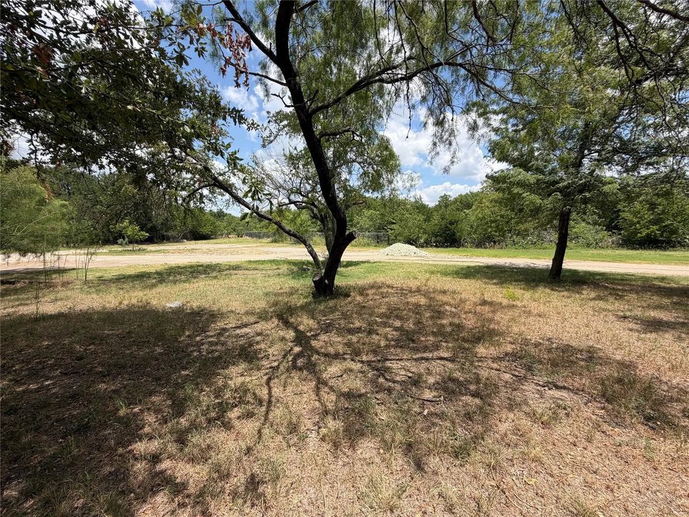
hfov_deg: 102.1
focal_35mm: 14
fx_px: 279
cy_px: 258
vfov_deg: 85.7
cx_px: 344
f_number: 2.2
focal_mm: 2.22
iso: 25
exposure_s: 1/770
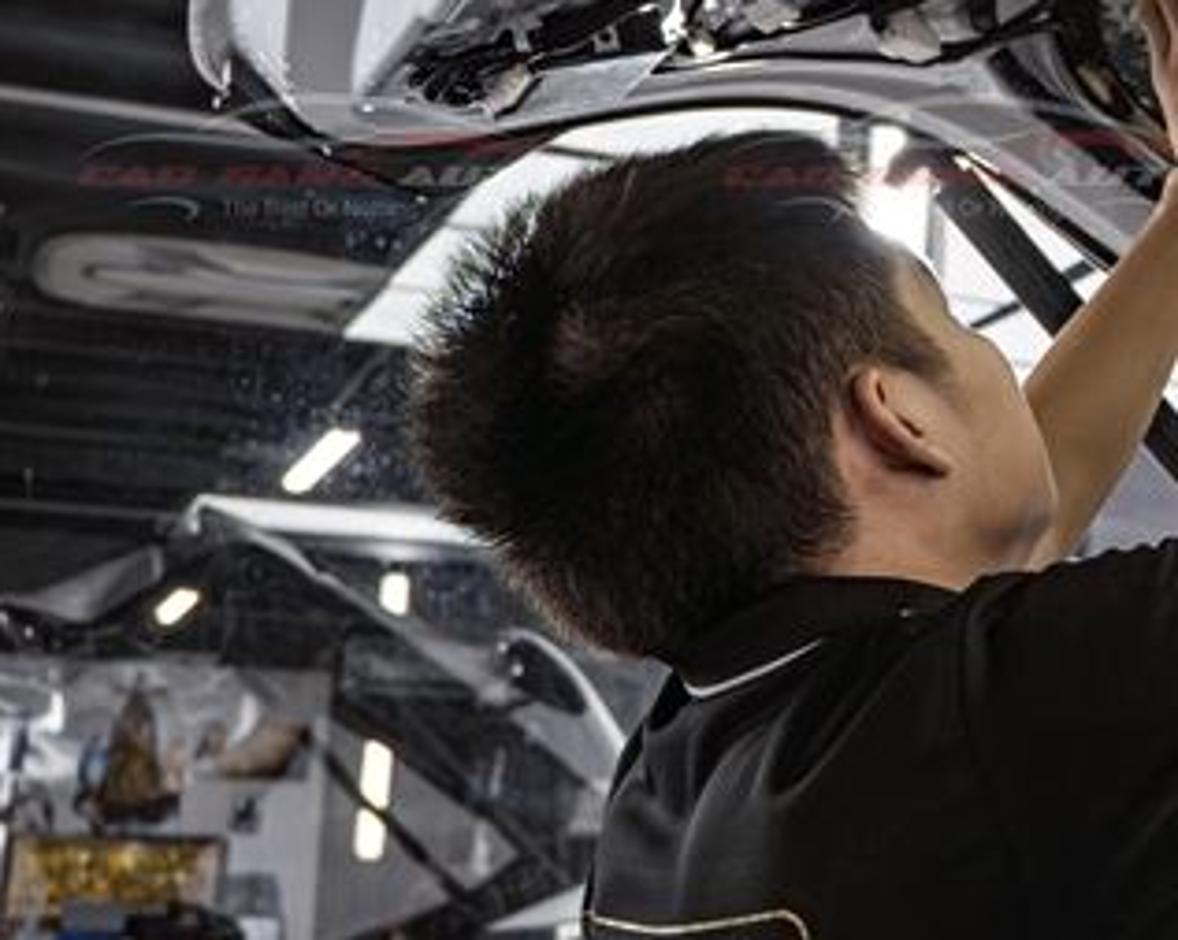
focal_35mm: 72
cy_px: 156
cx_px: 1602
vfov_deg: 20.9
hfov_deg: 23.0
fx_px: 2508
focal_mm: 18
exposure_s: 1/250
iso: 640
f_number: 3.2
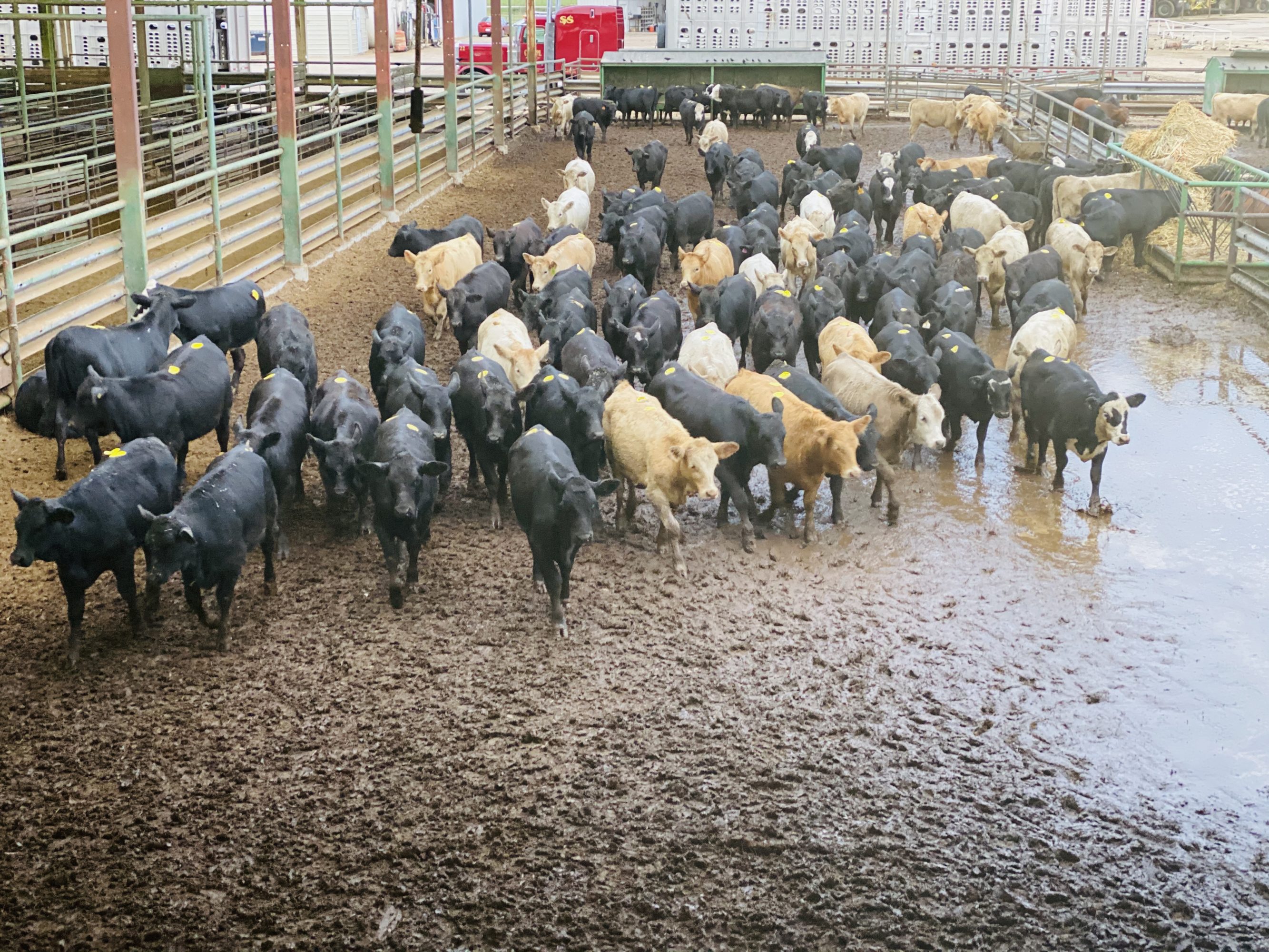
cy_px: 476
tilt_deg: -13.5
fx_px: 1906
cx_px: 634
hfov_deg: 36.8
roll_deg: -0.4
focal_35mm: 52
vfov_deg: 28.0
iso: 160
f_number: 2
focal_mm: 6
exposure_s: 1/60
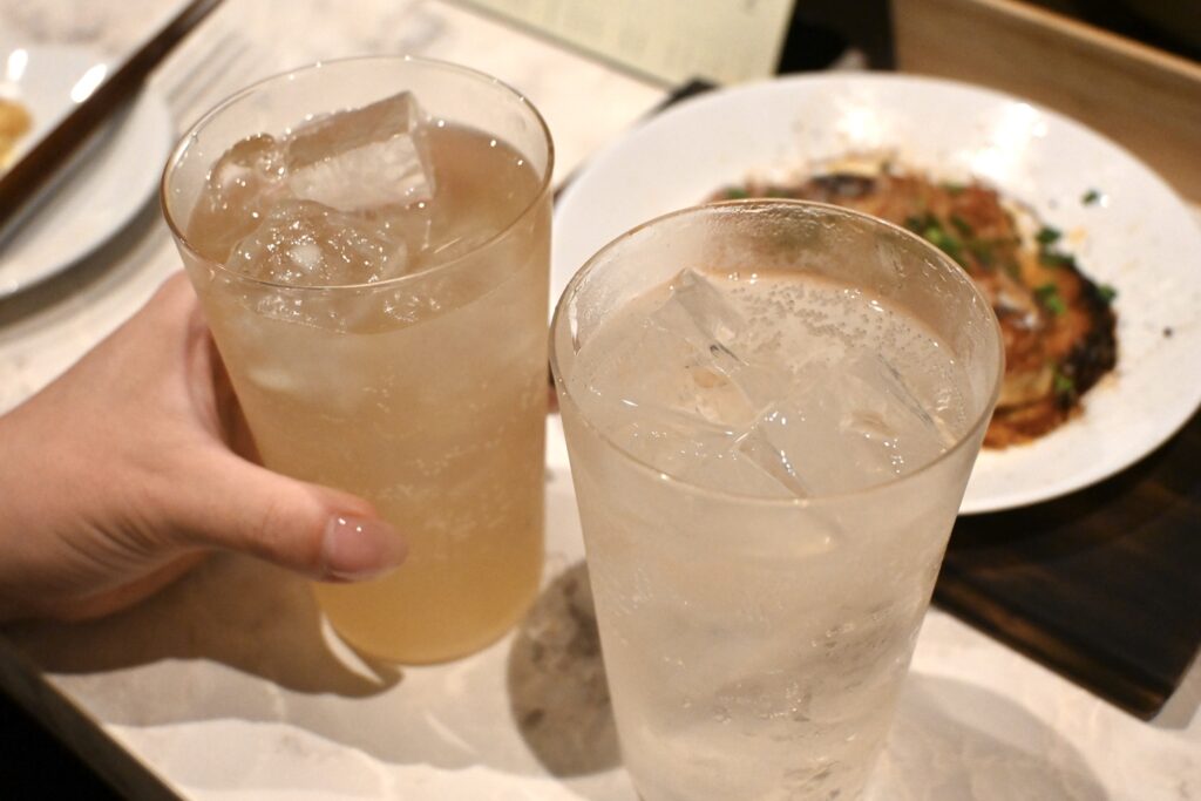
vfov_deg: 34.2
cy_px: 400
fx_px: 1301
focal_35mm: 39
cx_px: 600
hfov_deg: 49.5
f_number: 4.5
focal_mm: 26
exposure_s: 1/100
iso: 3200
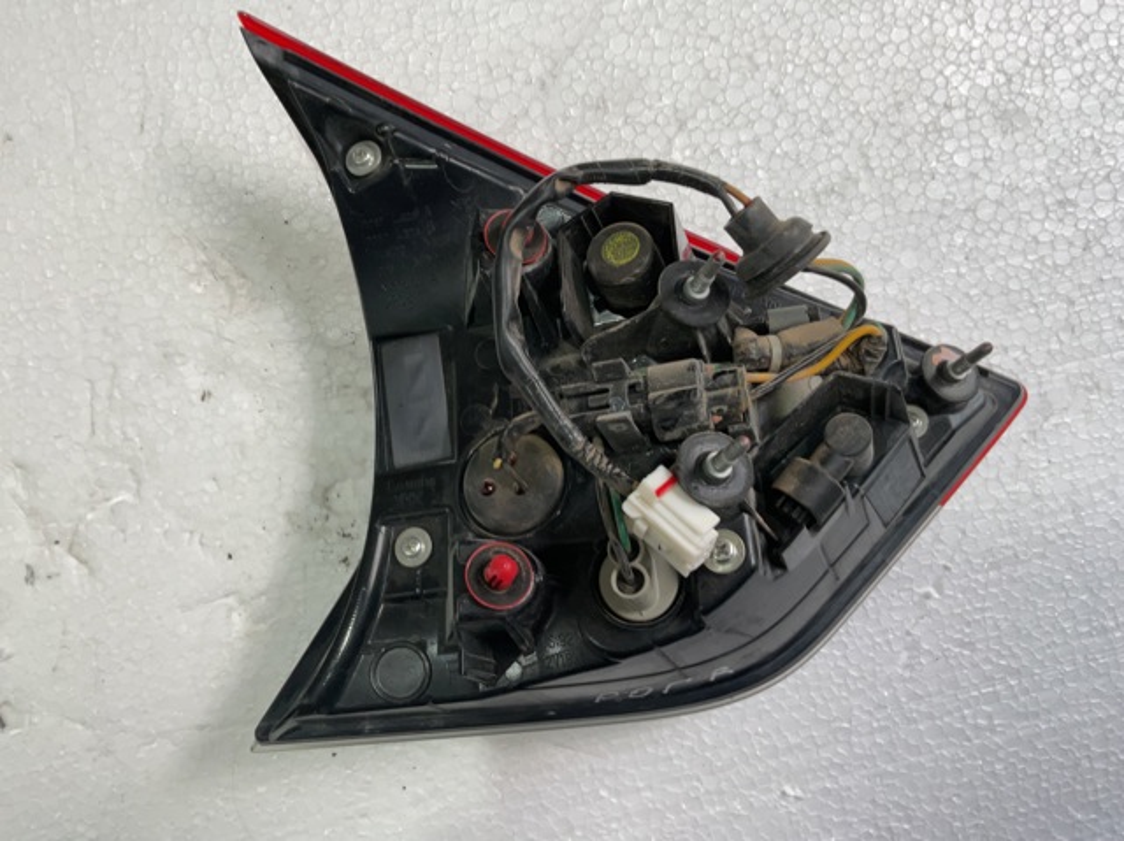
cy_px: 420
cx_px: 562
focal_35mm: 29
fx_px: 941
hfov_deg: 61.7
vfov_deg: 48.2
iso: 32
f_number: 1.8
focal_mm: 3
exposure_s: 1/100
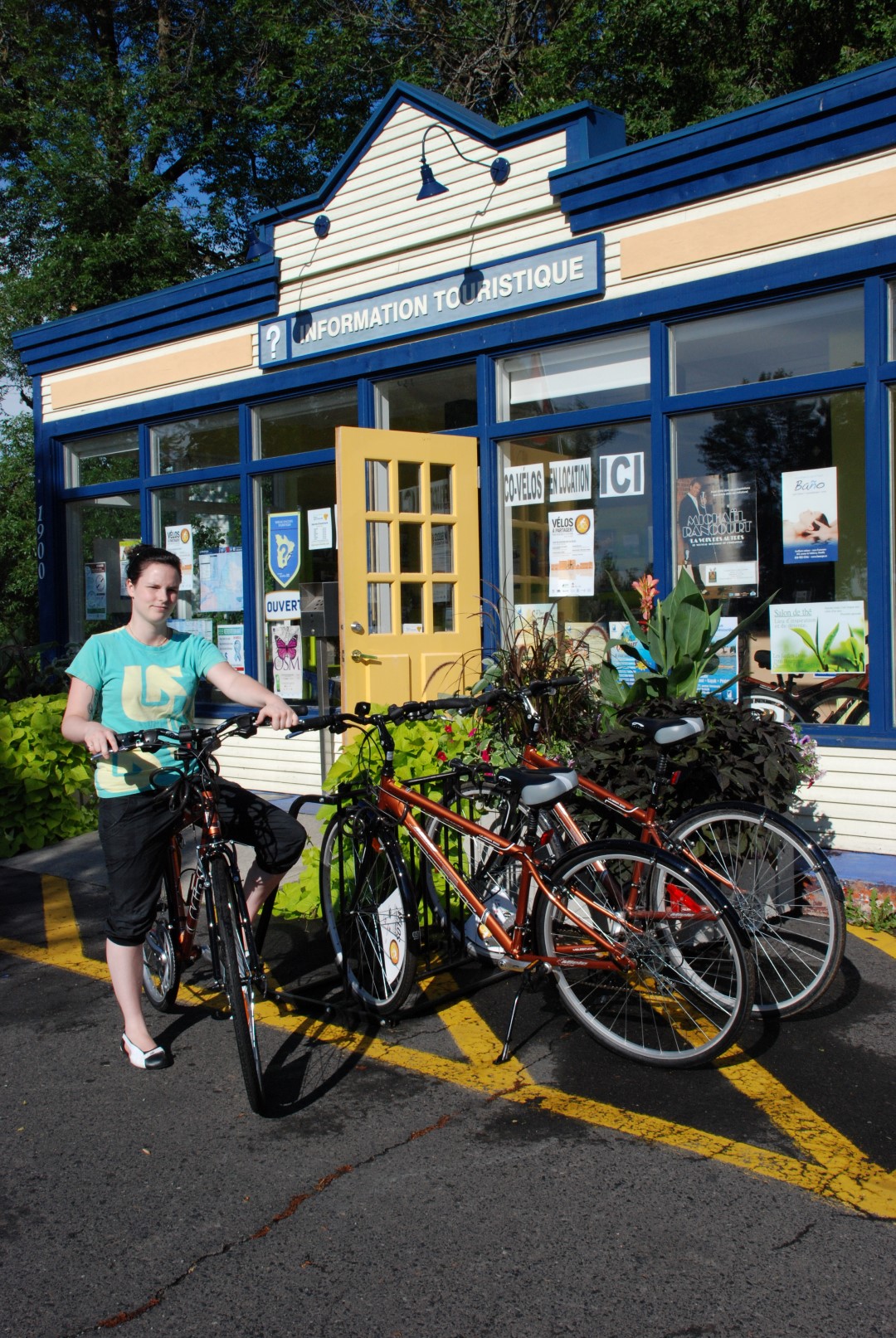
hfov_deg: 37.0
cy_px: 669
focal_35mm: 36
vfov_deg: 53.1
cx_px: 448
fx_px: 1340
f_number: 11
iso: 400
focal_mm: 24
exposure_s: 1/500
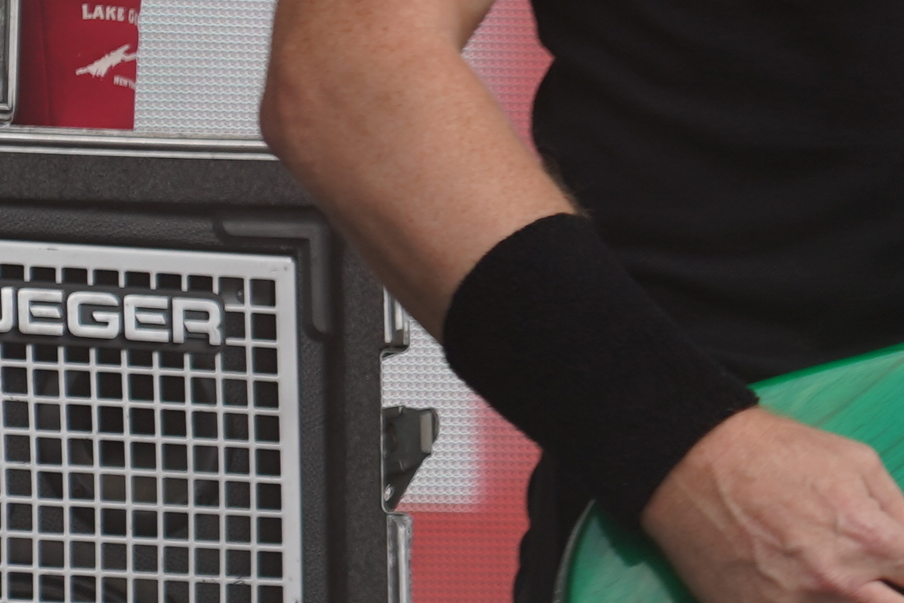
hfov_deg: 3.8
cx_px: 1637
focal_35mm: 538
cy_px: -47
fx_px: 13510
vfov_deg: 2.6
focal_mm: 105
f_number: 4.5
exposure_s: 1/200
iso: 100
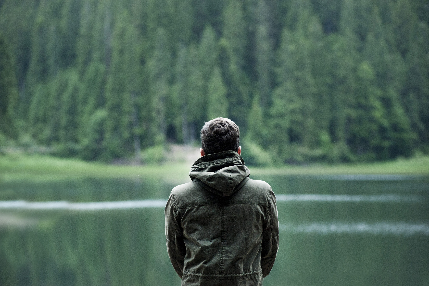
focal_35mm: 116
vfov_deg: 11.8
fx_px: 1381
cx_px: 214
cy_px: 143
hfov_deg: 17.7
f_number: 6.3
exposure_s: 1/320
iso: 400
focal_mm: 116
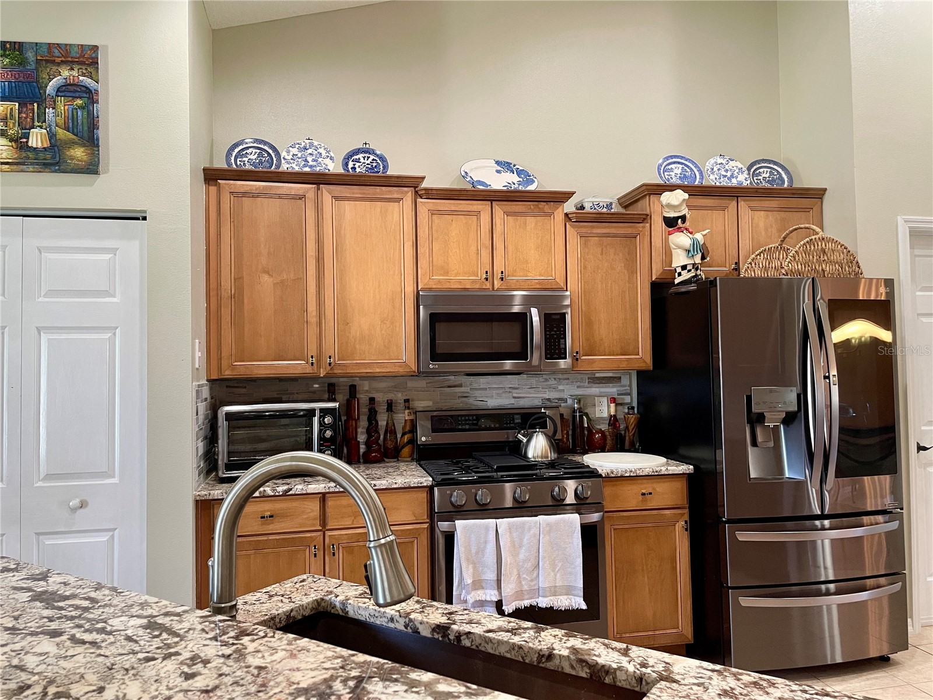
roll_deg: +1.2
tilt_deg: +1.9
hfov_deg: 67.3
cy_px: 350
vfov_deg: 53.1
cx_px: 466
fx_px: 701
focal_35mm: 26
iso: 250
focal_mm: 4.2
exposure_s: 1/60
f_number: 1.6
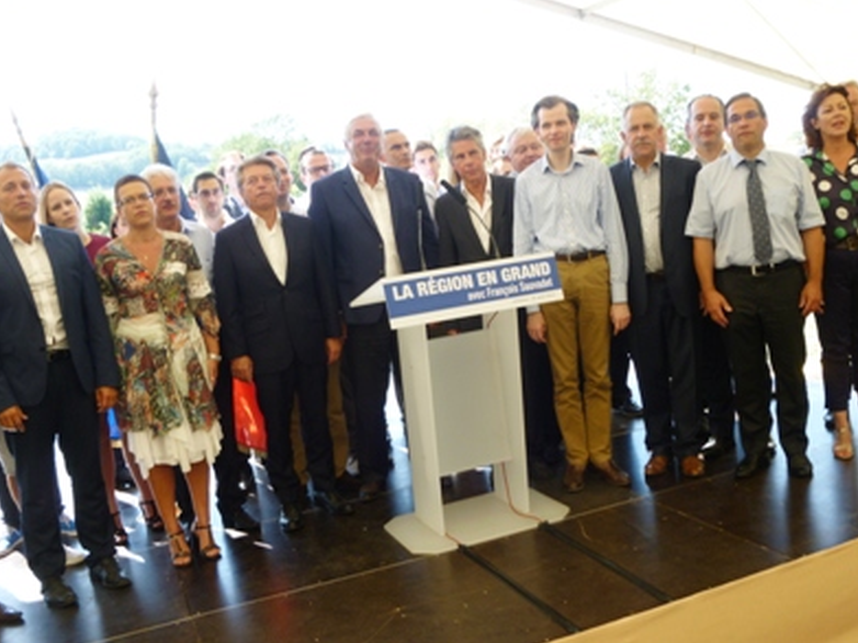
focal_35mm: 39
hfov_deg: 47.9
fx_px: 966
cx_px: 448
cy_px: 347
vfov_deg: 36.8
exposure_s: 1/80
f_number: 3.5
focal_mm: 6
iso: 100
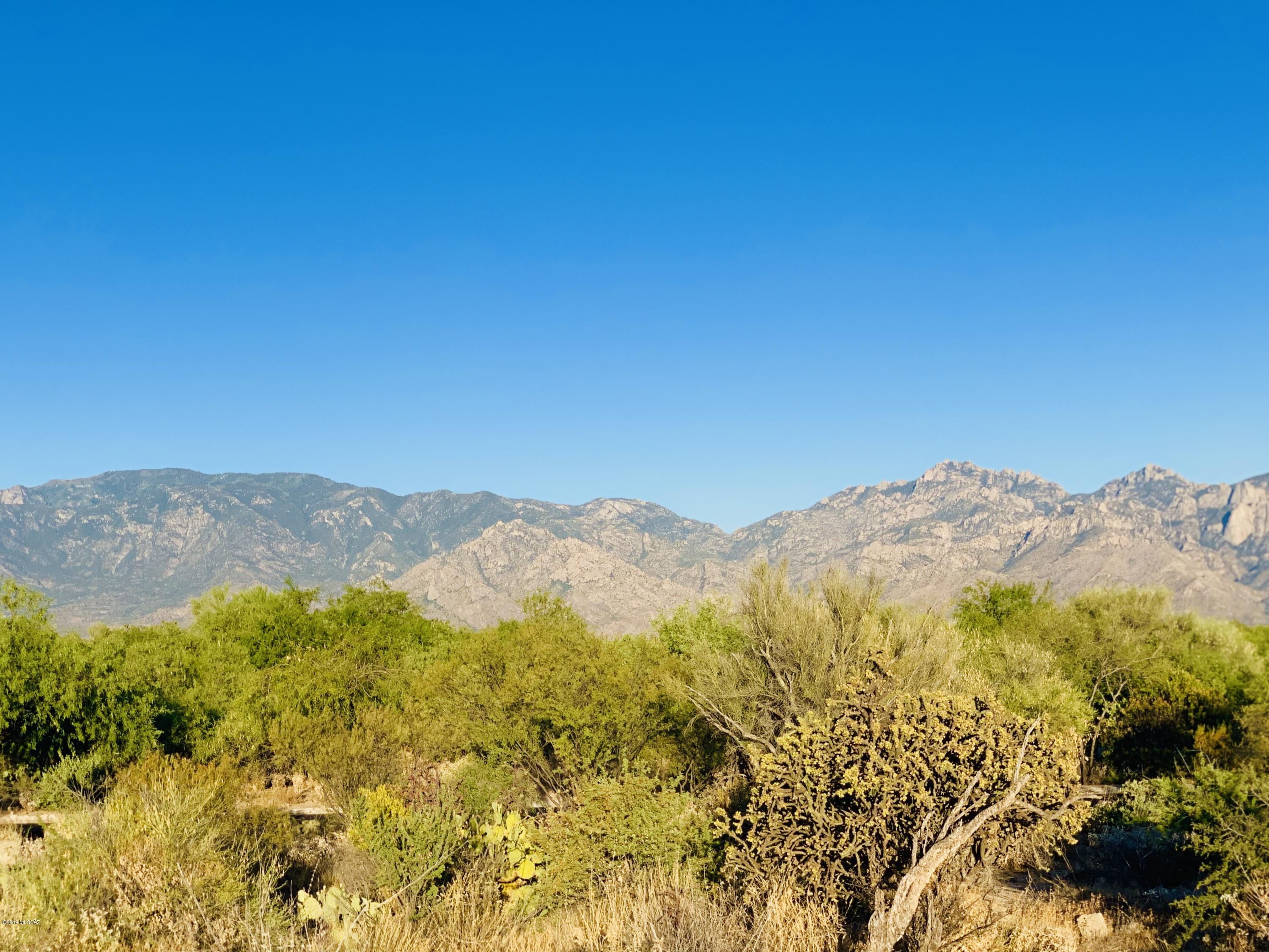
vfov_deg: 28.0
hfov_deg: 36.8
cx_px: 634
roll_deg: +0.8
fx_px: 1906
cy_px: 476
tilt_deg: +3.6
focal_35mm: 52
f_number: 2.4
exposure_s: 1/999
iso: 16
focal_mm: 6
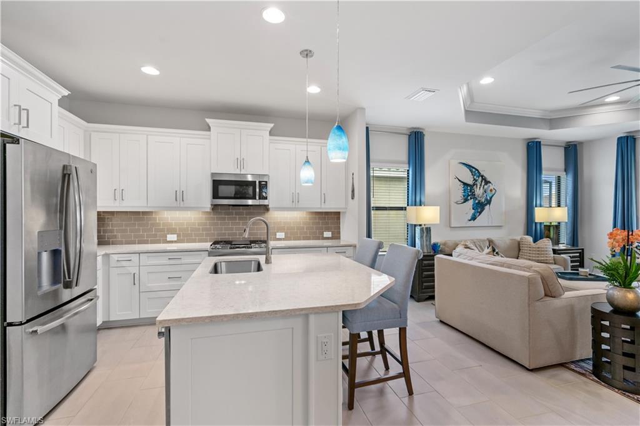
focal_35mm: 16
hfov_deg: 96.8
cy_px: 213
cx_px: 320
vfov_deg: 73.7
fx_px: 284
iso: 400
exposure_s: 1/25
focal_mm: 16
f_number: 8
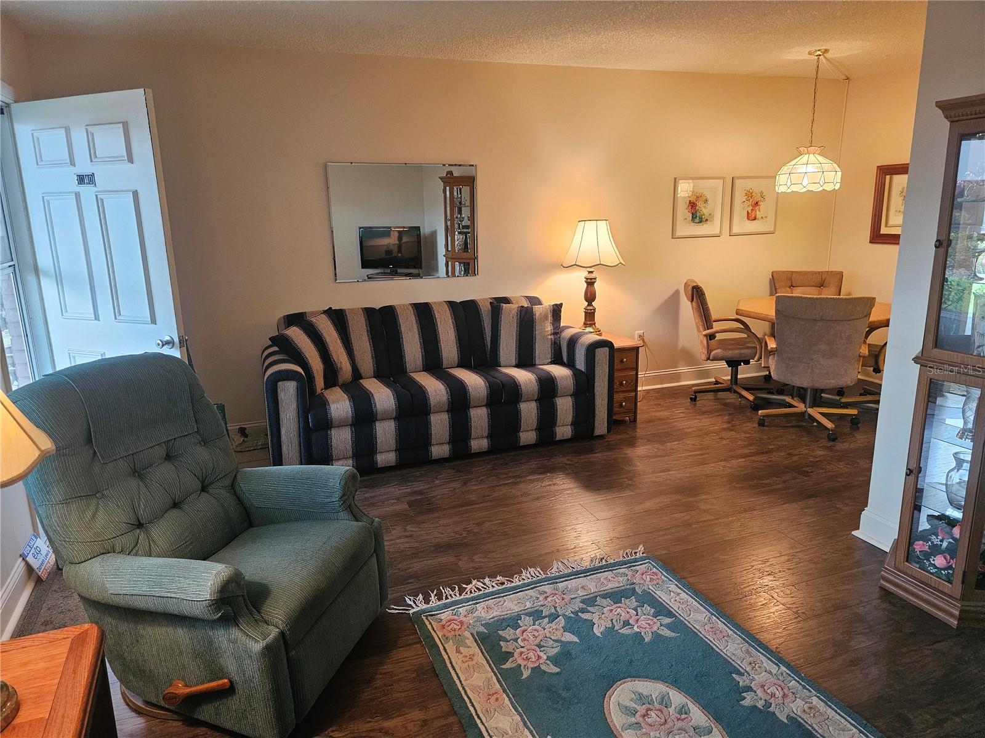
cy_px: 369
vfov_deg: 58.9
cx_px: 492
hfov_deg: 73.9
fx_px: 654
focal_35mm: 23
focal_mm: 6.3
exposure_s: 1/120
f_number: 1.7
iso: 800
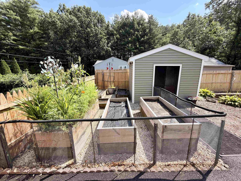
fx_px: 97
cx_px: 120
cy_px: 90
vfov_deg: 85.7
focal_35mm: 14
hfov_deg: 102.1
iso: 40
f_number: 2.2
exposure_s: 1/590
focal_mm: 2.22
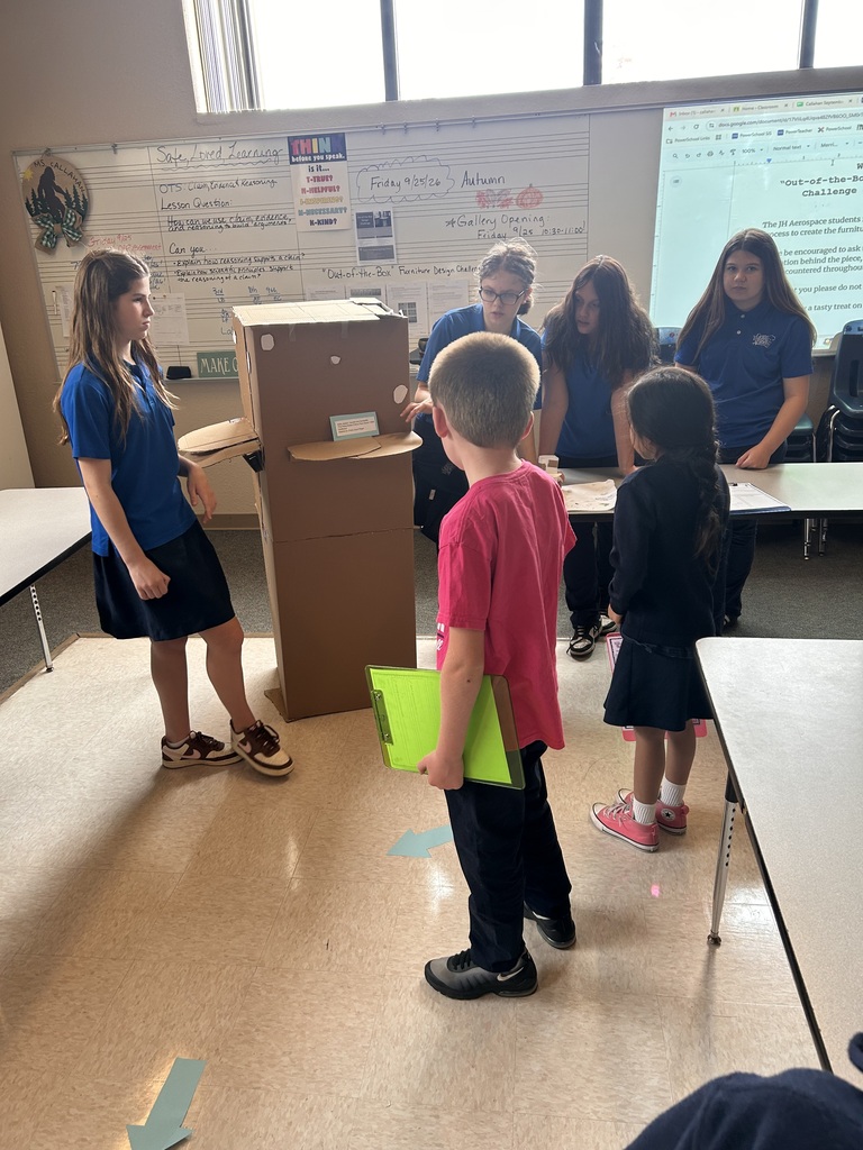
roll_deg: +2.4
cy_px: 575
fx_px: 864
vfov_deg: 67.3
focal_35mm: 26
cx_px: 432
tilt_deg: -21.7
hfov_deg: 53.1
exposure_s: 1/60
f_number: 1.5
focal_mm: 5.7
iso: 80
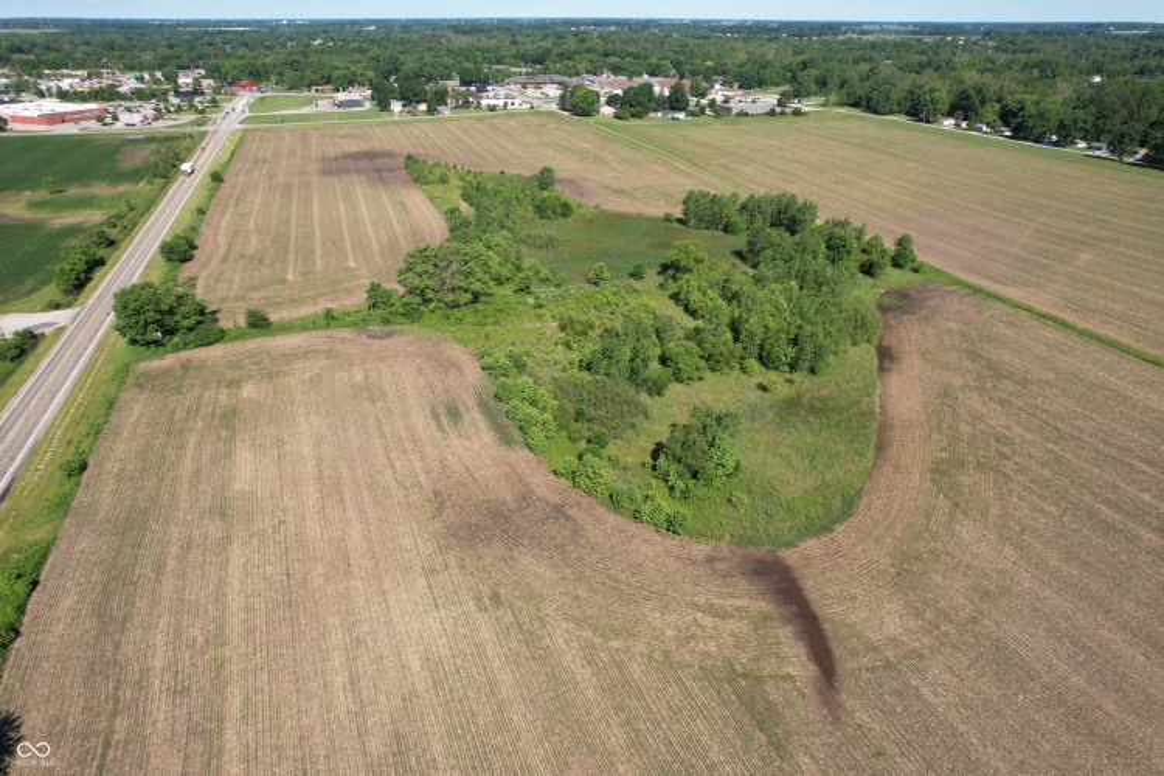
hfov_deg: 78.6
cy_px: 388
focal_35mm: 22
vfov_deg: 57.2
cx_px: 582
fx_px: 711
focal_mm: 8.38
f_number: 2.8
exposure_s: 1/1500
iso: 100
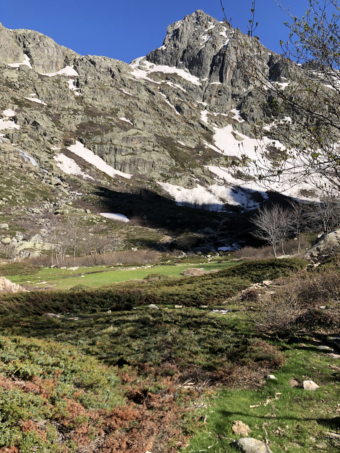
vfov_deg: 63.4
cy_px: 226
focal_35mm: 28
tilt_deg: +1.2
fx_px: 367
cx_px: 170
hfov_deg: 49.7
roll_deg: -1.1
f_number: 1.8
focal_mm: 4
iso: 20
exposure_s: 1/1333
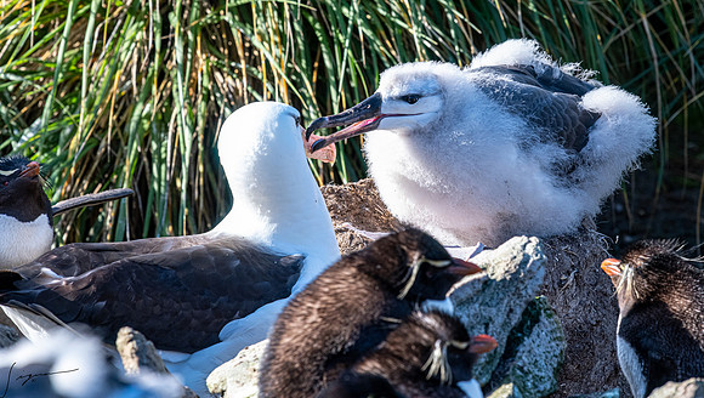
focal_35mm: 380
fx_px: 7096
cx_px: 399
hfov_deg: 5.7
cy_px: 114
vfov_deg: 3.2
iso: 800
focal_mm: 300
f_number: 8
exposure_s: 1/640
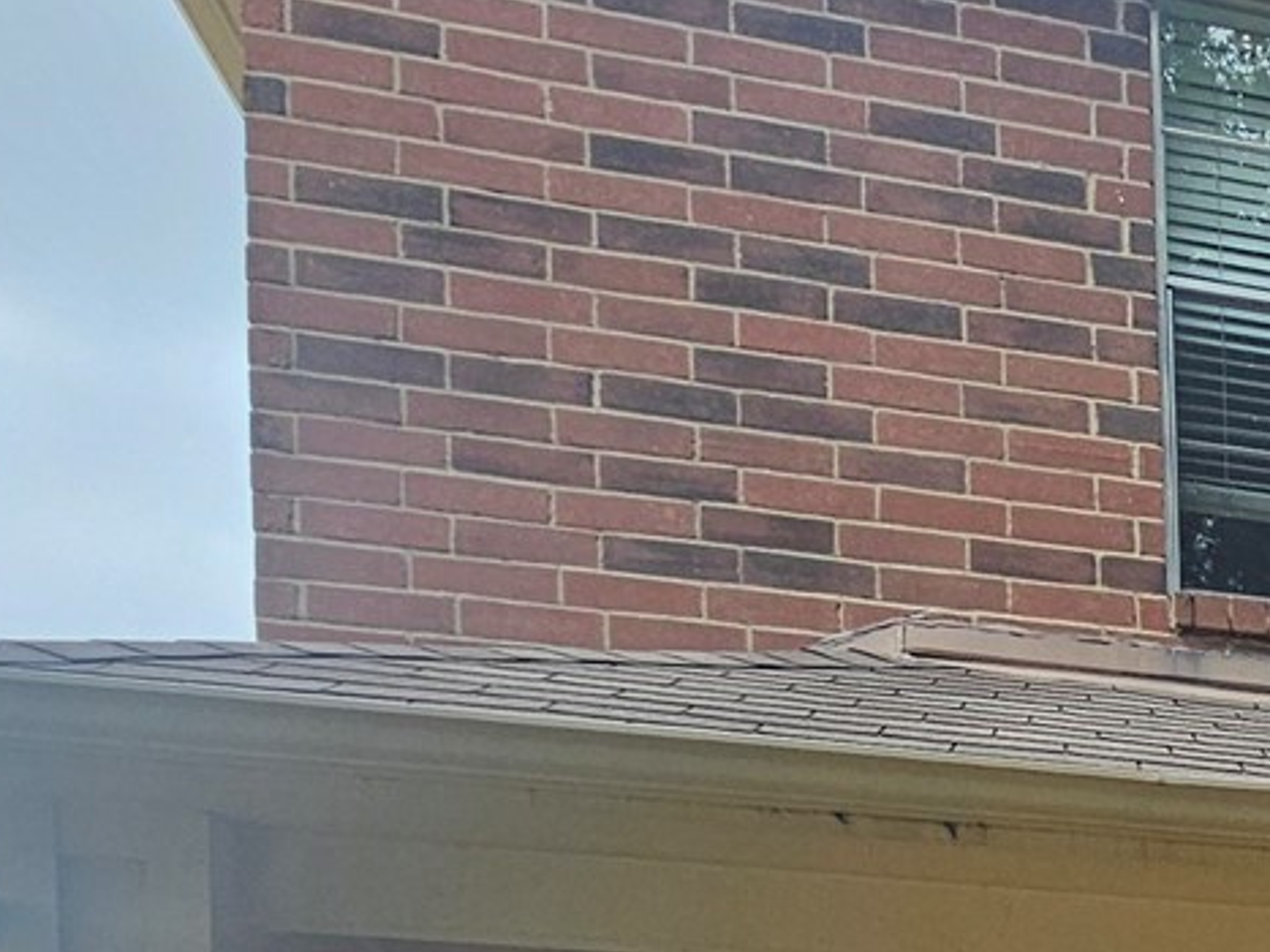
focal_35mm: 57
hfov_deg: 24.4
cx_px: 2010
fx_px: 2091
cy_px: 1477
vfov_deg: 21.1
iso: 50
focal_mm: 2.2
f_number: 2.2
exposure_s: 1/280
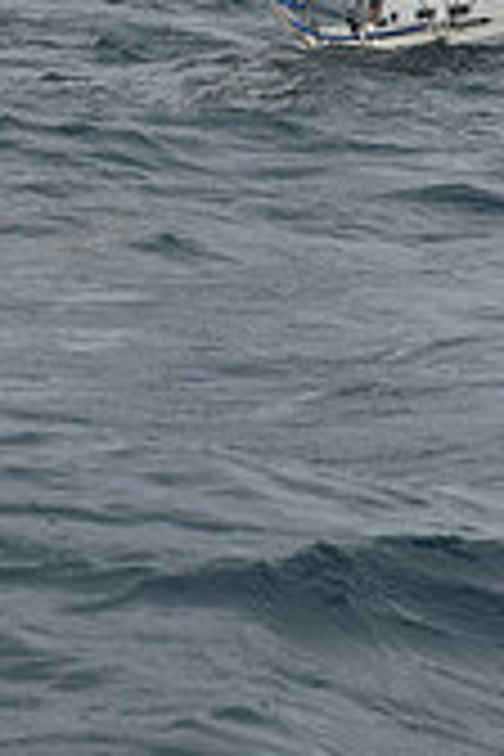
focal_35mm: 270
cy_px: -459
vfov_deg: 7.5
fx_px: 5670
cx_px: 367
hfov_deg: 5.1
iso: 250
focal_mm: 78
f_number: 10
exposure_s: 1/800
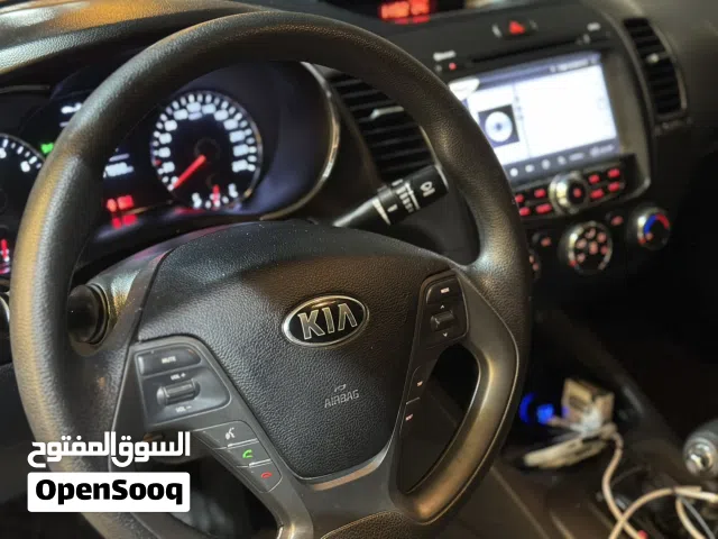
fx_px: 996
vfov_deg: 30.3
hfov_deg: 39.7
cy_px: 270
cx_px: 359
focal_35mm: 48
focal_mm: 6.86
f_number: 1.78
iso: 800
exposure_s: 1/25
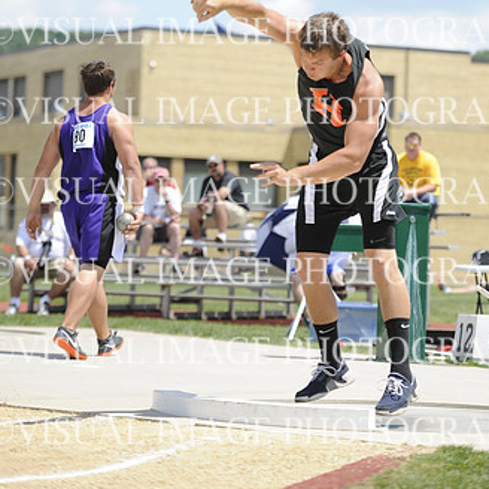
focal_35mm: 153
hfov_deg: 11.4
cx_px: 273
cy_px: 70
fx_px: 2445
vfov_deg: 11.4
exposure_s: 1/2500
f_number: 2.8
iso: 250
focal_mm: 102
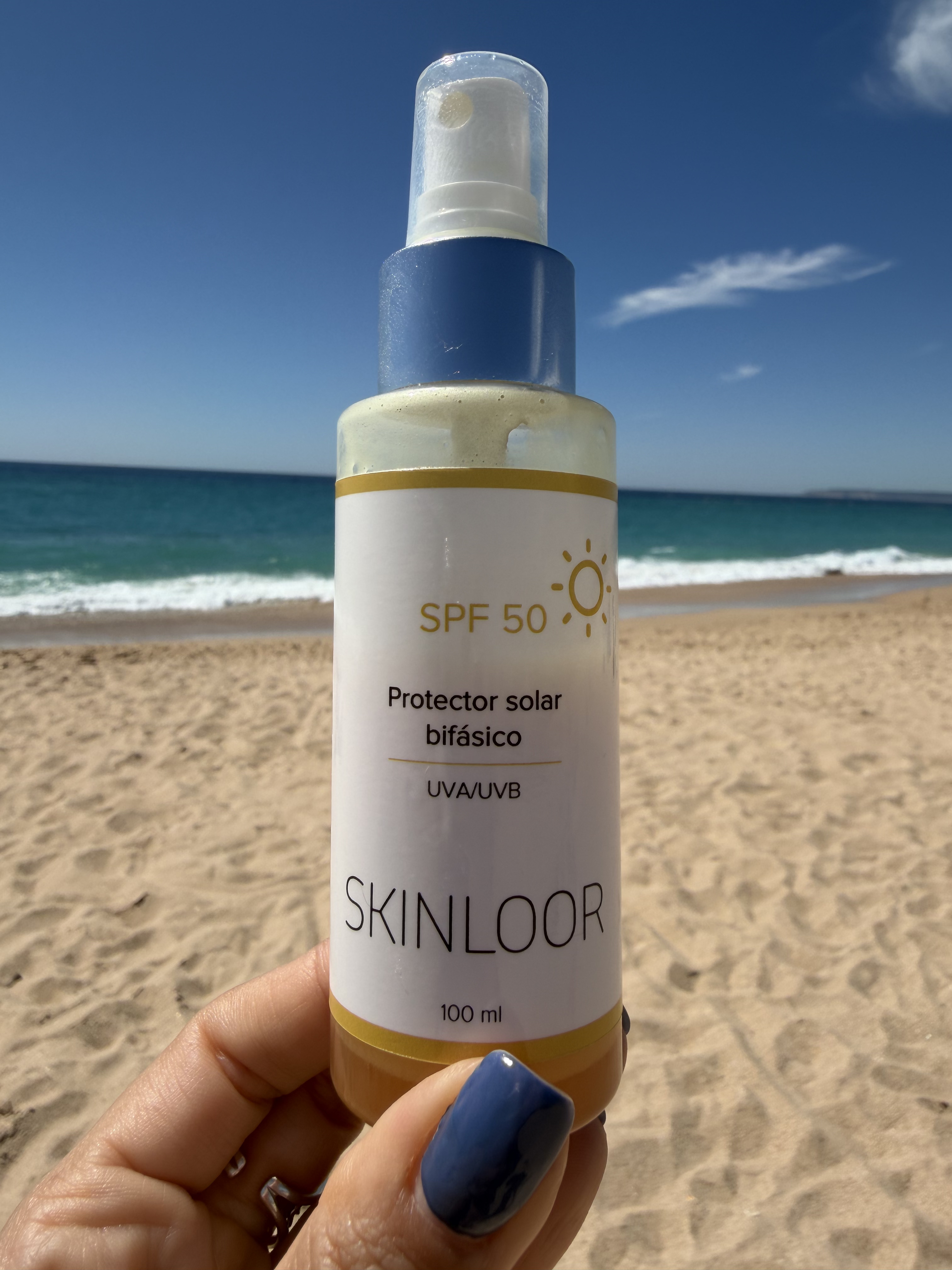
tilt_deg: -4.7
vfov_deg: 71.6
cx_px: 476
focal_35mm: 24
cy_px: 635
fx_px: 880
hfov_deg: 56.8
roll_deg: -1.8
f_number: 2.2
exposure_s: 1/1779
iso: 20
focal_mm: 2.22
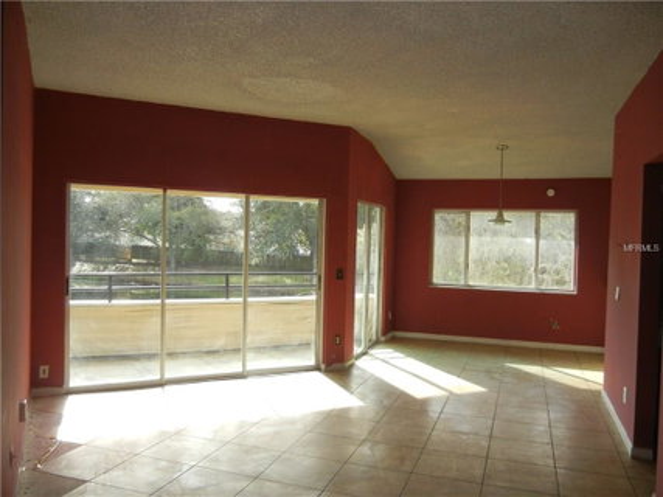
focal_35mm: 30
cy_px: 248
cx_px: 332
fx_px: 574
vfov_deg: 46.8
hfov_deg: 60.0
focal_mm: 5.4
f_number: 3.5
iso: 160
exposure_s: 1/218
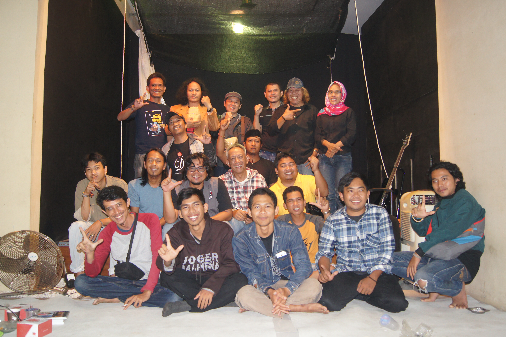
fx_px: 436
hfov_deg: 60.3
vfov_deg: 42.3
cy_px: 170
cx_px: 252
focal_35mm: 31
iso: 800
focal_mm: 20
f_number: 4
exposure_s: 1/13
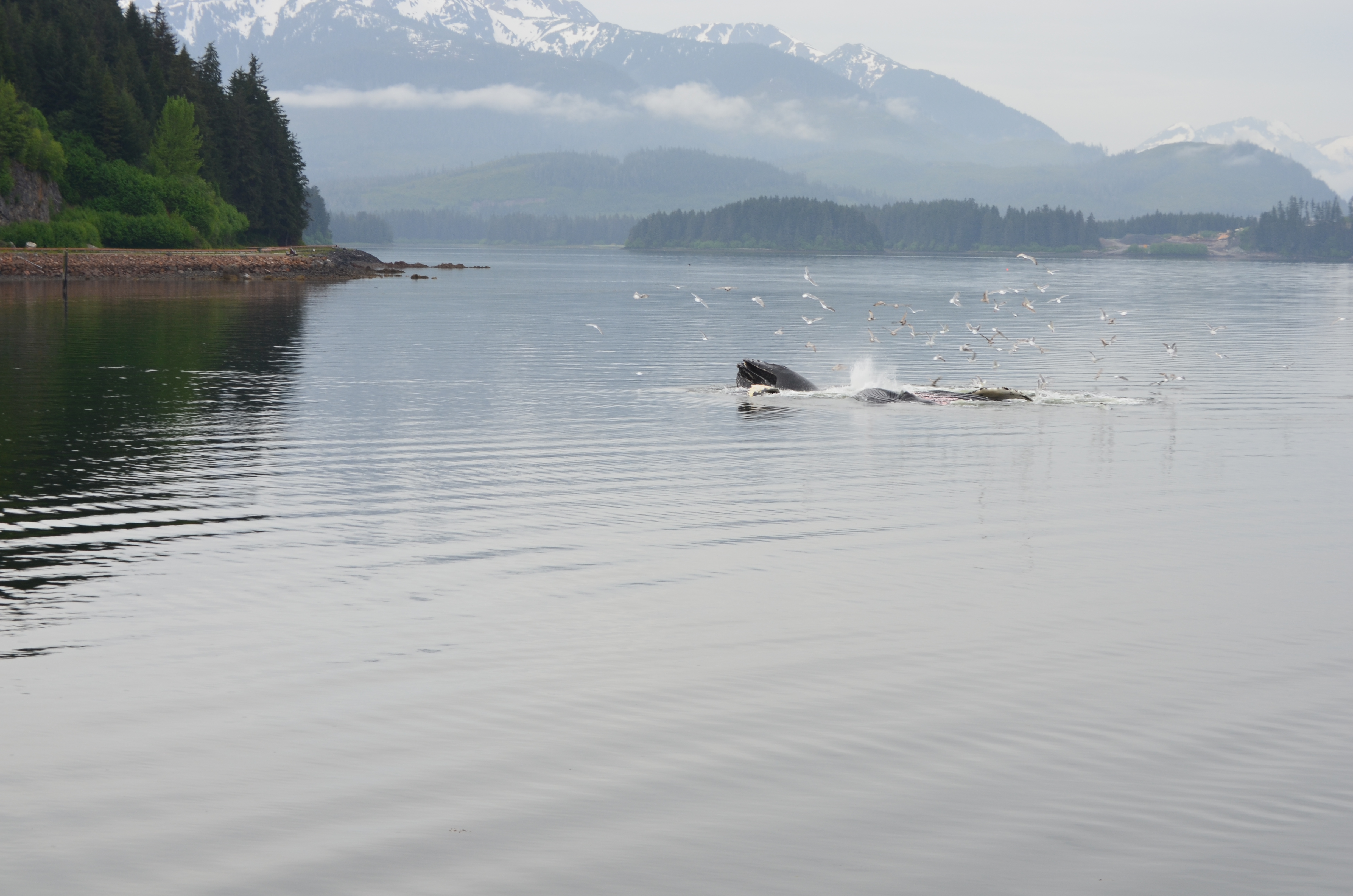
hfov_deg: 24.7
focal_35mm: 82
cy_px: 448
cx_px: 676
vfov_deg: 16.5
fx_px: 3094
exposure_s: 1/100
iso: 200
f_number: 11
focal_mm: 55
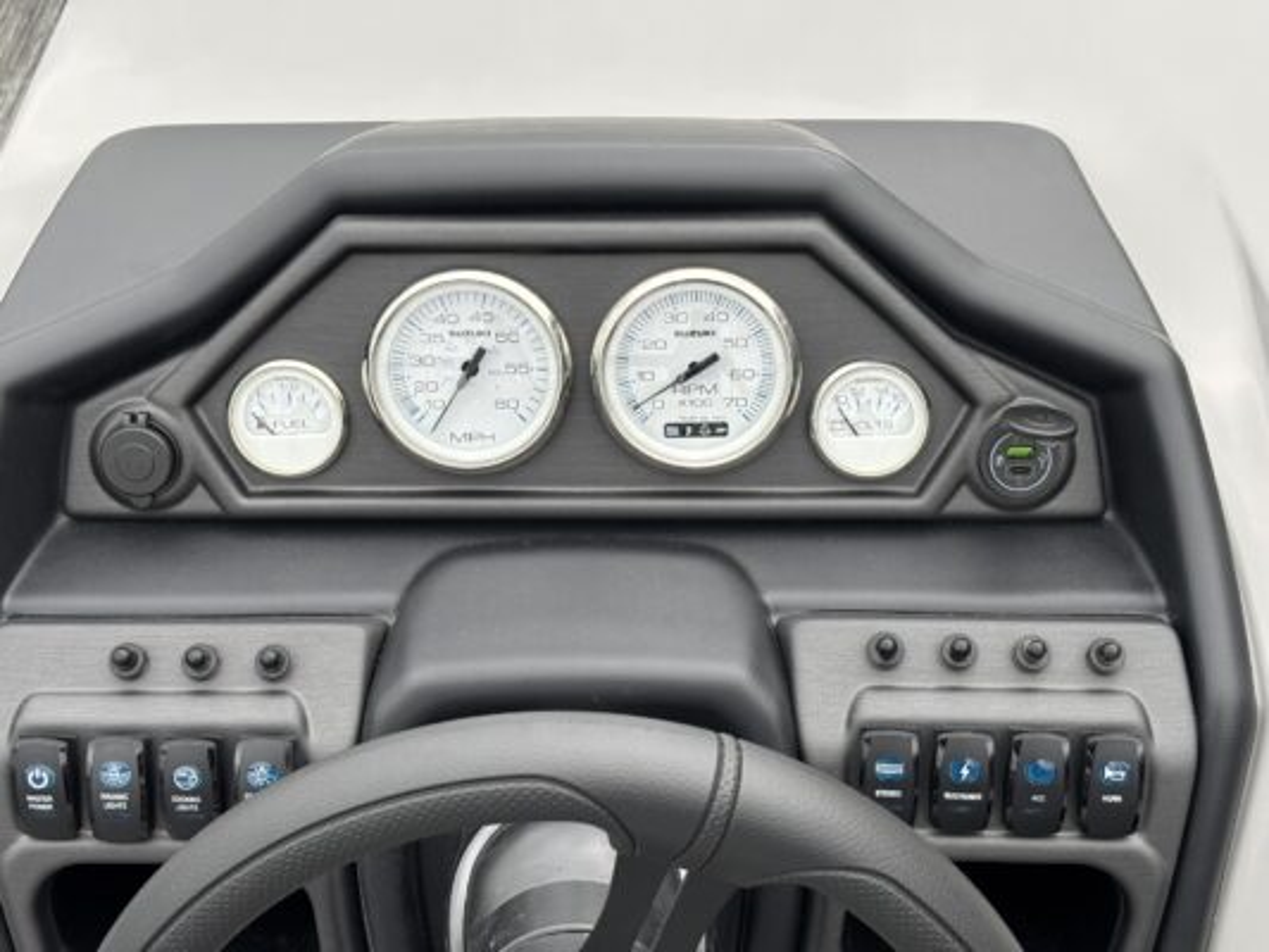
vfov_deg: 28.0
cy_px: 476
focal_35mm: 52
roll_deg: -0.9
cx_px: 634
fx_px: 1907
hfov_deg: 36.8
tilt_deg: -41.6
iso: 32
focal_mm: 5.96
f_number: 1.6
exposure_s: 1/466
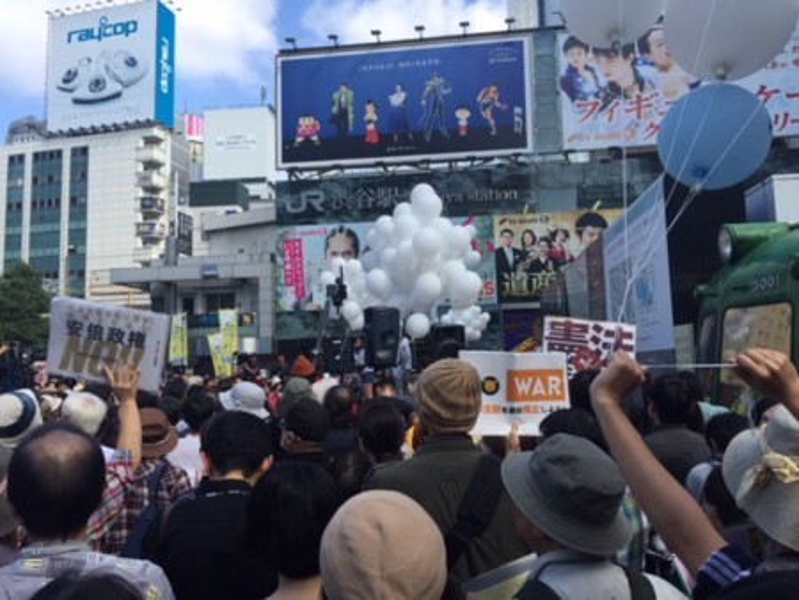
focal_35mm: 29
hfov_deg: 61.6
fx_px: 670
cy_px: 300
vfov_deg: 48.3
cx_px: 400
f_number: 2.2
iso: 32
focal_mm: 4.15
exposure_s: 1/1014
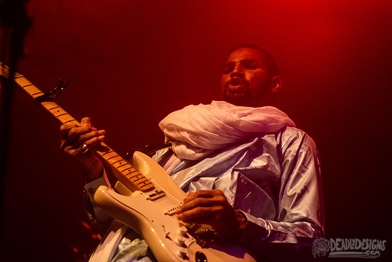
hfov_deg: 21.2
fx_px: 1049
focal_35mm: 96
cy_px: 115
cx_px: 219
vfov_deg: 14.2
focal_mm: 86
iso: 2500
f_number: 3.2
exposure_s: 1/160
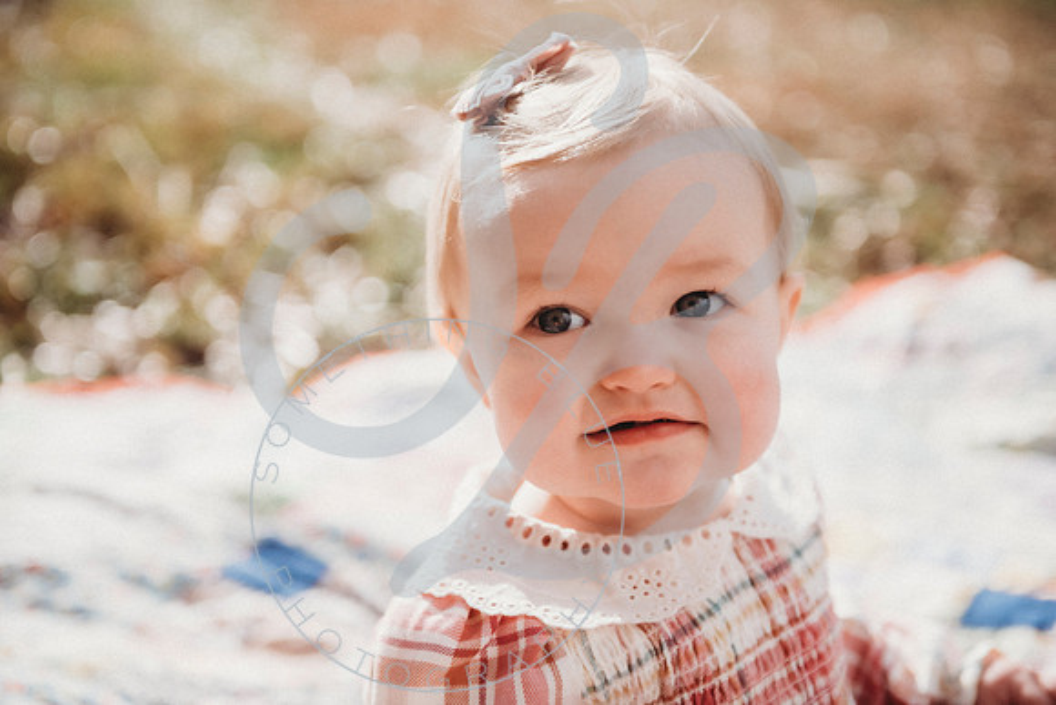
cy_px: 352
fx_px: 1702
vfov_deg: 23.4
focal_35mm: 58
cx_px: 528
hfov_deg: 34.5
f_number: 2.8
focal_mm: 58
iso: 100
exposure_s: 1/1250
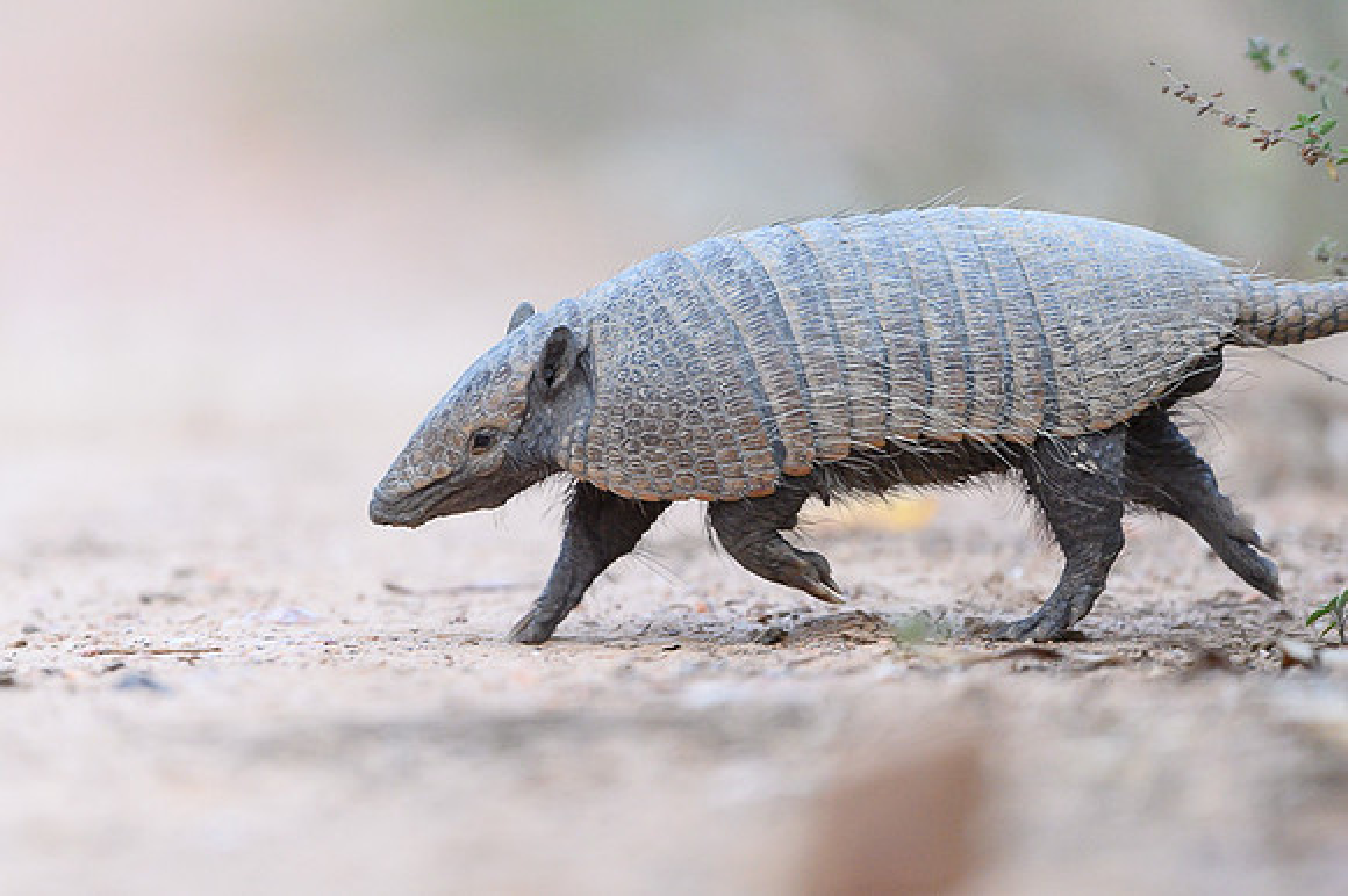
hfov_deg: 3.2
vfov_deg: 2.2
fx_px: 23852
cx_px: 489
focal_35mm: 637
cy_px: 385
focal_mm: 500
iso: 2500
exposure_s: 1/640
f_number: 4
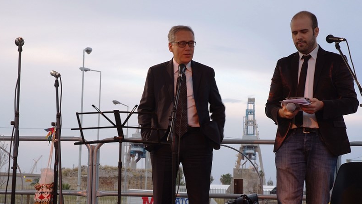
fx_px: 701
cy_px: 97
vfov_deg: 16.5
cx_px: 180
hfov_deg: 29.0
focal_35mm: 73
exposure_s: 1/40
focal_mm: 46
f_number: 6.3
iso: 400
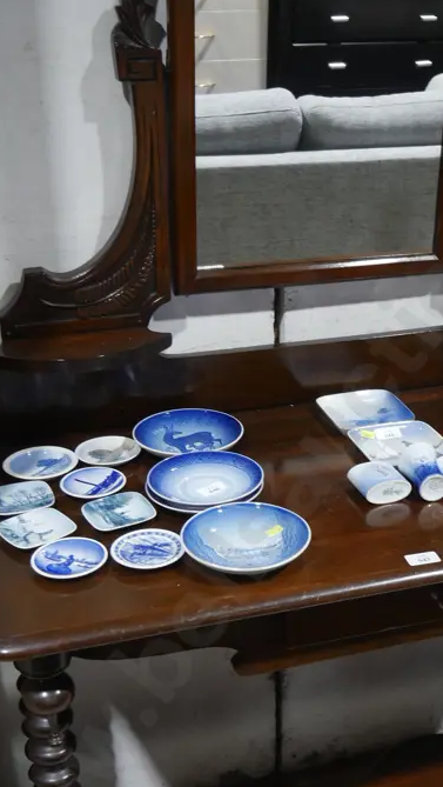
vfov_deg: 41.3
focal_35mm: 50
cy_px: 431
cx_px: 340
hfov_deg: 23.7
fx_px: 1043
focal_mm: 15
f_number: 3.6
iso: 400
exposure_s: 1/60
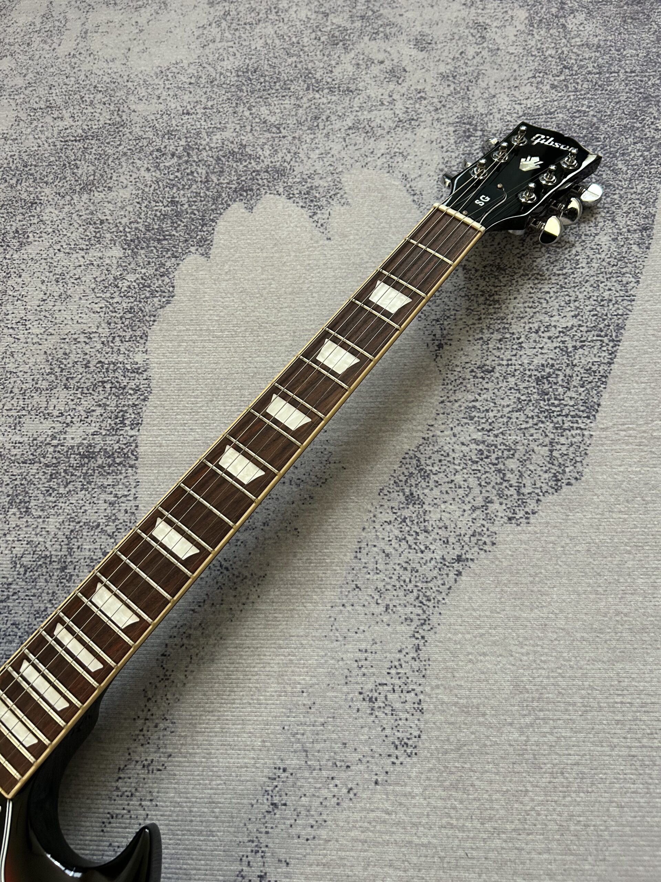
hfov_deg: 53.1
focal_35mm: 26
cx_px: 330
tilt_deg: -63.9
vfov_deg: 67.3
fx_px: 662
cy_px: 441
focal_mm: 5.7
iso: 400
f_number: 1.5
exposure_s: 1/60
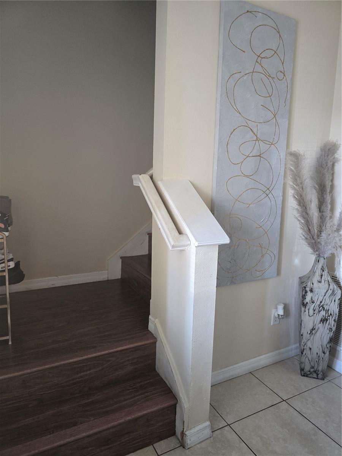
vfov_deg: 73.9
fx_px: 303
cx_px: 171
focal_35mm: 23
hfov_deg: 58.9
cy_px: 228
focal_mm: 6.3
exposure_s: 1/120
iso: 500
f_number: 1.7
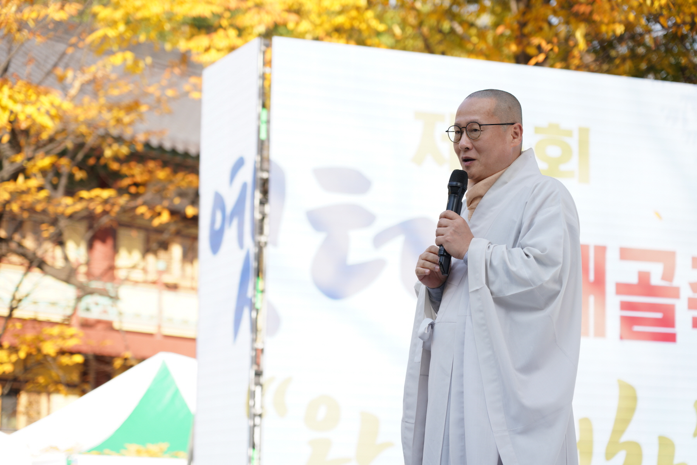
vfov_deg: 13.6
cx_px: 348
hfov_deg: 20.2
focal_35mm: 101
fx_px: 1955
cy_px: 232
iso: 100
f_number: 4
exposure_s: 1/200
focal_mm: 101
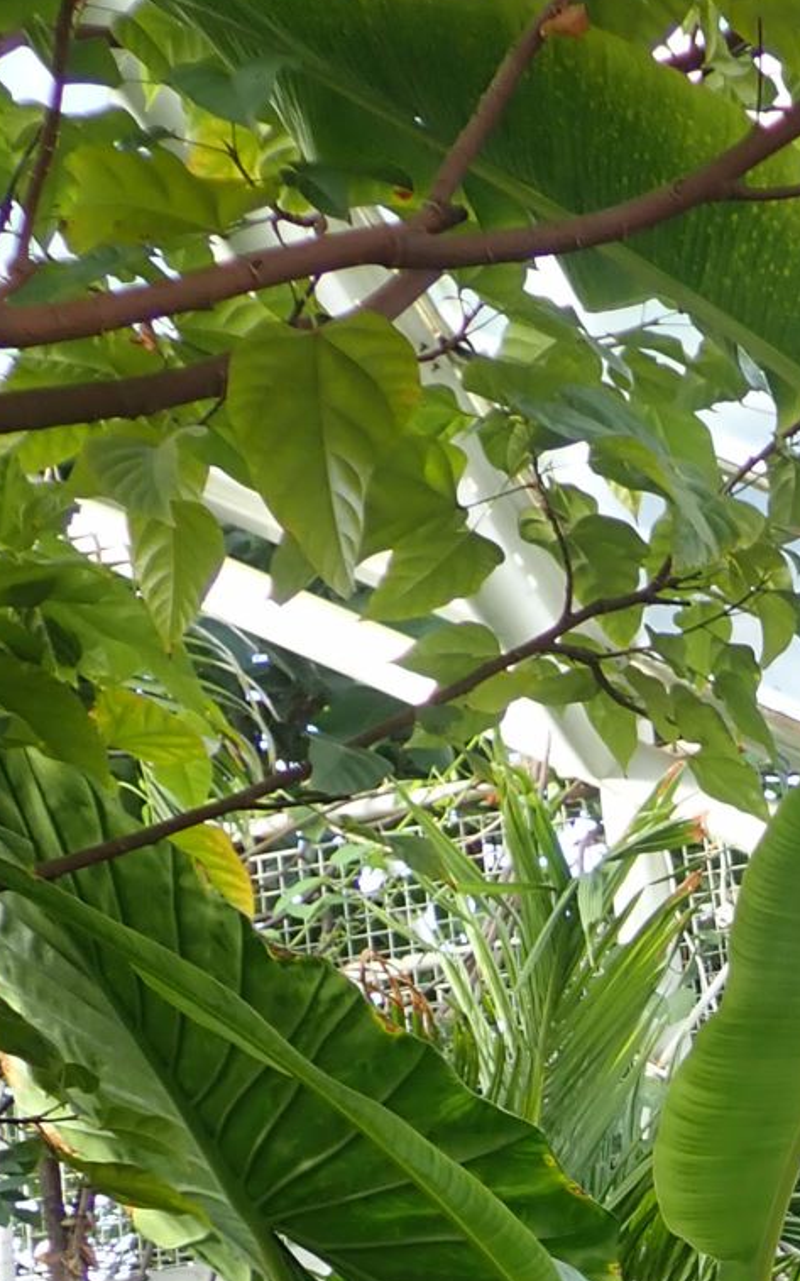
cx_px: 1167
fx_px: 2931
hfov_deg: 14.6
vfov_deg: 23.6
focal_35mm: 84
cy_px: 1289
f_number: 2.3
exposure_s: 1/100
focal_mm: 5.5
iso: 100
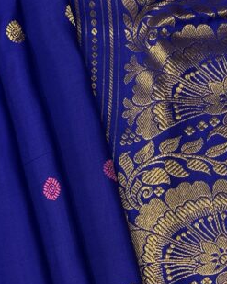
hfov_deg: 18.2
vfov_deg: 20.3
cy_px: 392
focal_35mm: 84
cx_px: 157
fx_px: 706
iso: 50
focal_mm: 5.7
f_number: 1.5
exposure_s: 1/100
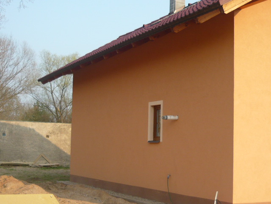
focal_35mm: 58
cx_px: 136
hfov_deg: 33.2
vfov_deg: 25.2
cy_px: 102
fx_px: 454
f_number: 2.9
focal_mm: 6
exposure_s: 1/500
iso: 100
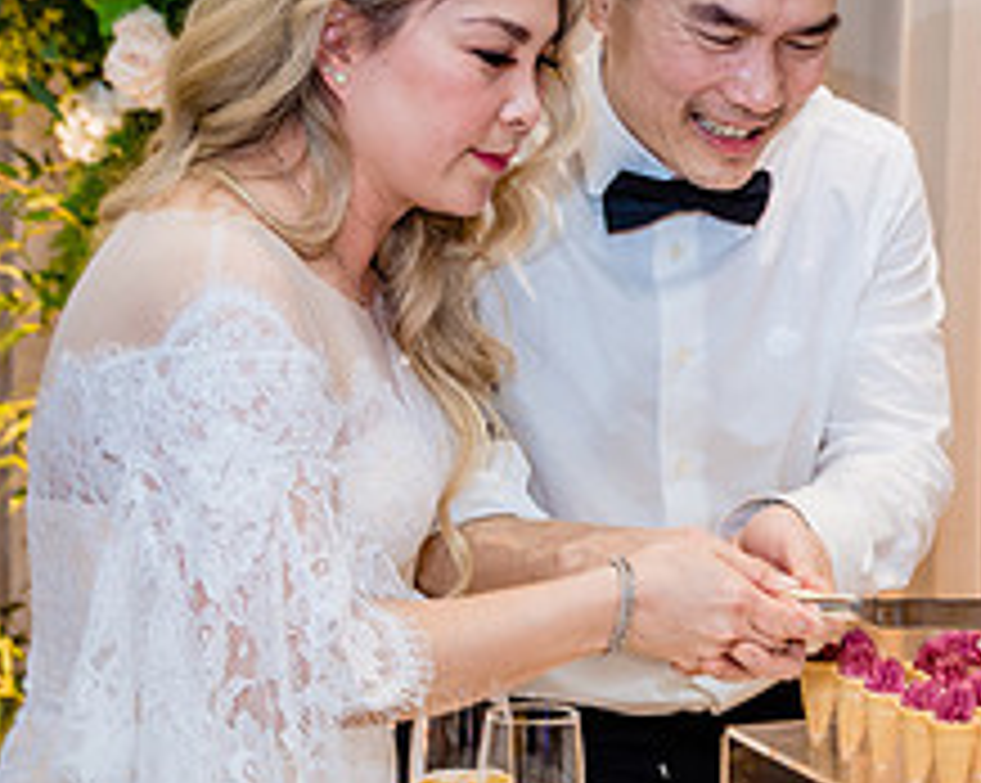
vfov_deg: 17.1
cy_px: 380
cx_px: 1084
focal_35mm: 90
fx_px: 2611
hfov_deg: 20.3
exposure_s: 1/160
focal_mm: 36
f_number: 4
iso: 1000
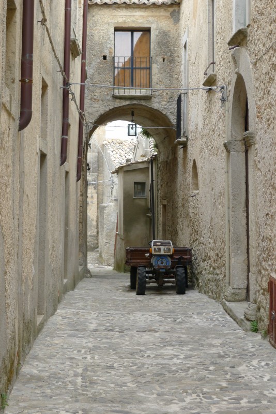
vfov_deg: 25.4
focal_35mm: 80
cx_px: 138
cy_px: 207
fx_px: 919
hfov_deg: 17.1
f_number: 3.2
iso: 80
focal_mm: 17.1
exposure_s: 1/160
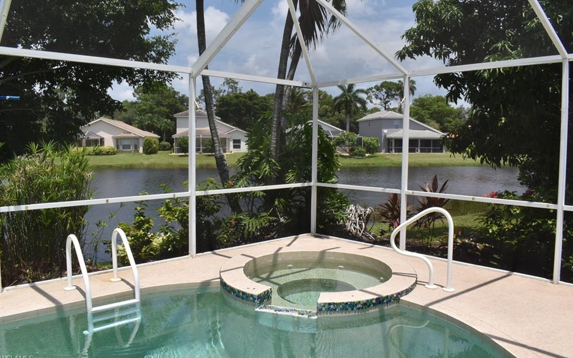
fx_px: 437
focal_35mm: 28
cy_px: 169
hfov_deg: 66.5
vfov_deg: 44.5
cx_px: 285
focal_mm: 18
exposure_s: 1/200
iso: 400
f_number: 20
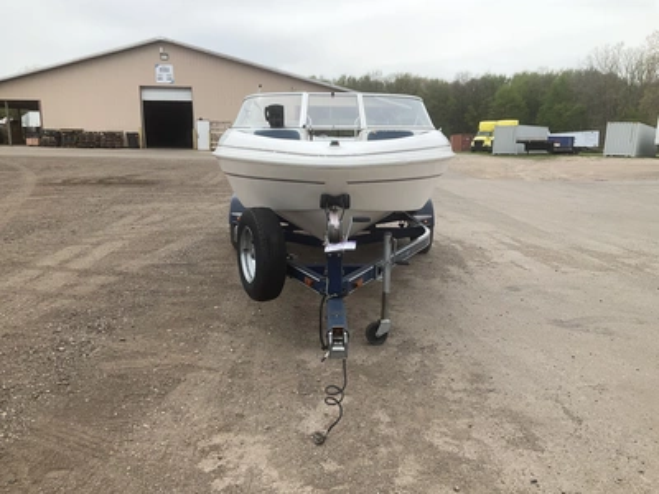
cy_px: 247
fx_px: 552
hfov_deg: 61.7
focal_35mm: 29
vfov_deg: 48.2
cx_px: 330
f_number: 1.8
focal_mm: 3
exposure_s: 1/1195
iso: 25
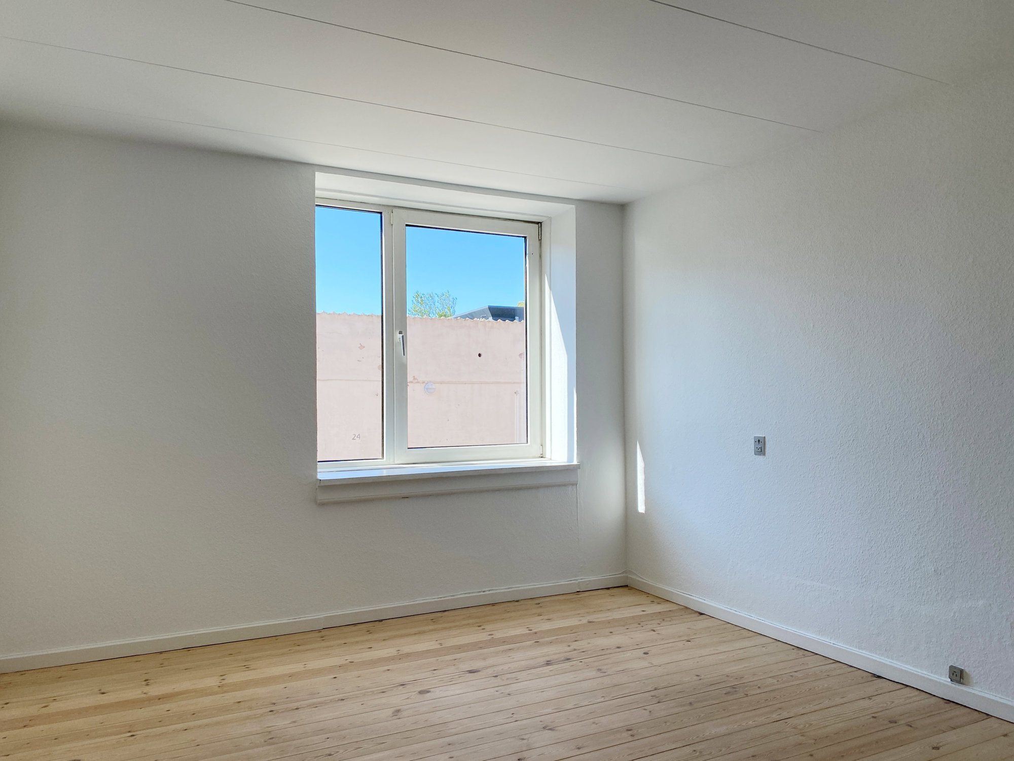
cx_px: 507
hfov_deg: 67.3
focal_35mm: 26
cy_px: 380
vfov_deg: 53.1
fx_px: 762
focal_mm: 4.25
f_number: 1.8
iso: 32
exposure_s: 1/360
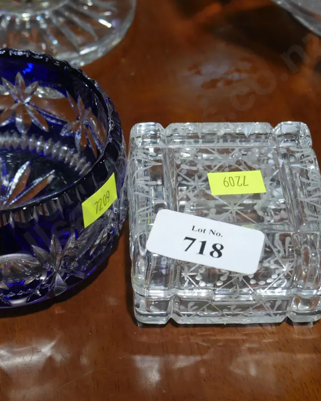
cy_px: 199
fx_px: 844
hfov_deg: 21.5
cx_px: 107
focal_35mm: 71
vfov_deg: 26.8
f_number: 5.3
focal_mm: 27
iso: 500
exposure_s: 1/60
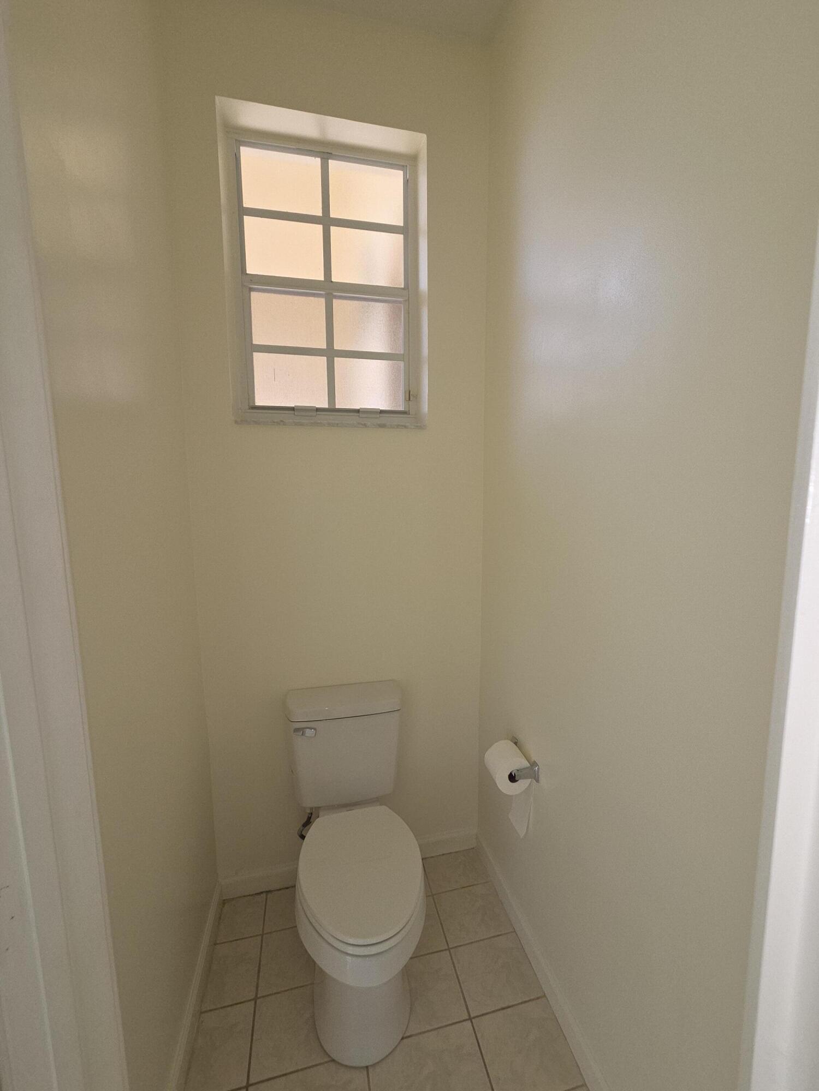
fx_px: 410
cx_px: 410
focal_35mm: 13
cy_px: 546
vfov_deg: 106.2
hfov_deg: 89.9
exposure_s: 1/200
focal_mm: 2.2
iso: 50
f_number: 2.2
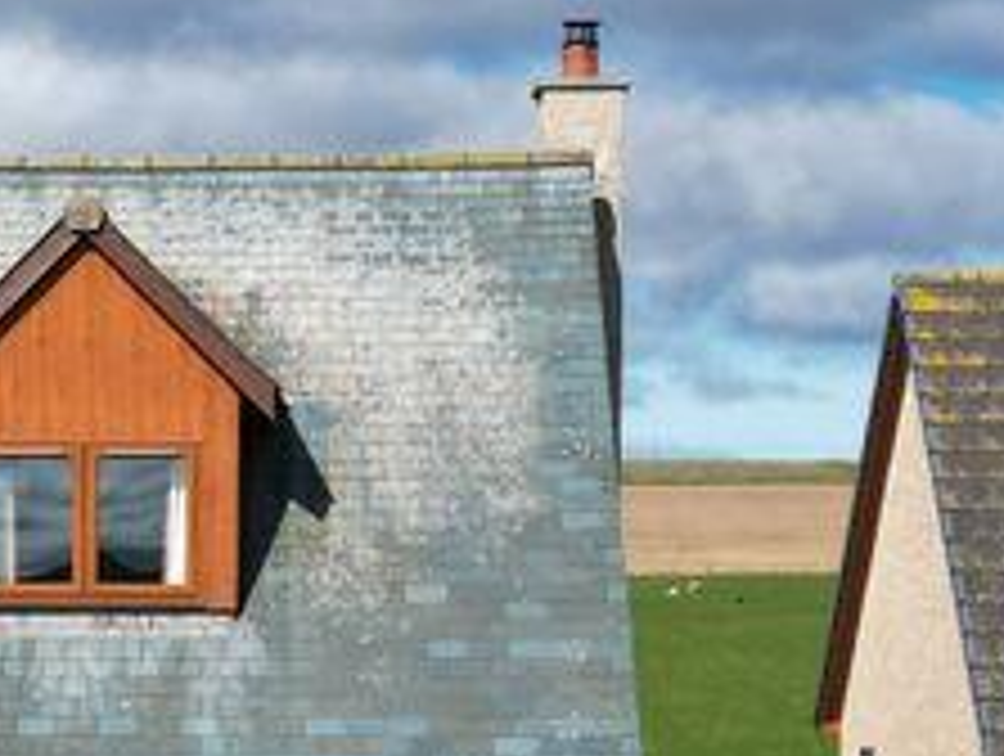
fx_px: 3196
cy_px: 711
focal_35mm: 110
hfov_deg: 17.7
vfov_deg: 13.4
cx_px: 167
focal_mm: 6.72
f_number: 1.7
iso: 100
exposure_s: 1/4000
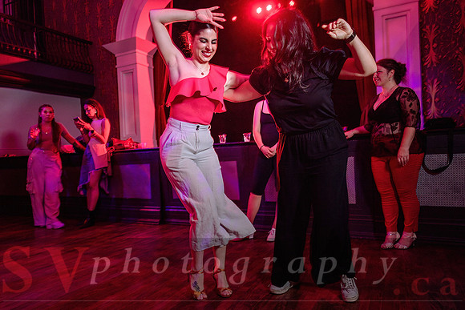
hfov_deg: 71.4
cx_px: 242
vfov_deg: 51.3
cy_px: 159
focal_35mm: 25
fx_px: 323
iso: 1000
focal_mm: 24
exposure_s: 1/80
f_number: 3.2
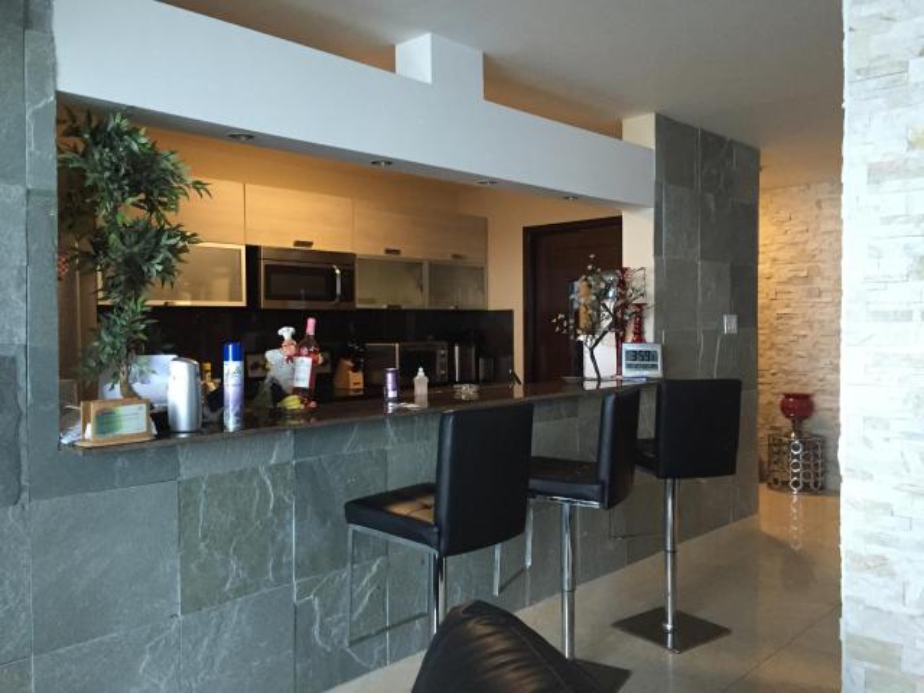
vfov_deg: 48.2
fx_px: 774
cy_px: 346
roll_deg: -0.2
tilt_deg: -1.0
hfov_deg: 61.7
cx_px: 462
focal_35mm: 29
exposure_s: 1/30
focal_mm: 4.15
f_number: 2.2
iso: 320
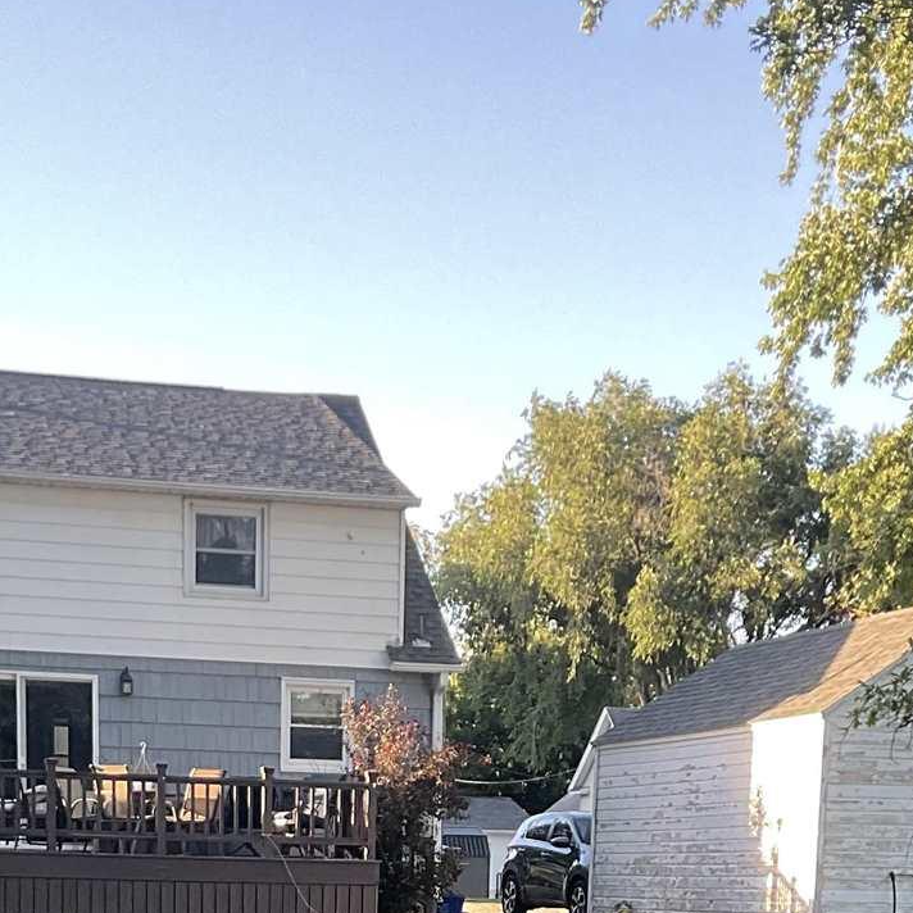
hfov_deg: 20.9
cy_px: 1299
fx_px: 2477
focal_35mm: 83
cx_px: 389
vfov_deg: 18.8
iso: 25
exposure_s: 1/120
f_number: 1.8
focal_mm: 3
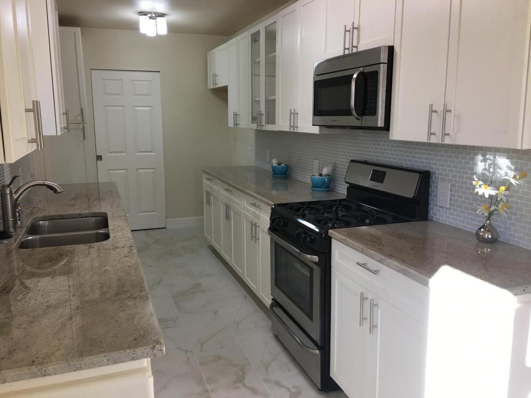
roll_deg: -0.1
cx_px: 266
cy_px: 199
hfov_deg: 61.7
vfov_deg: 48.2
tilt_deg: -8.3
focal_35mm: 29
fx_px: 445
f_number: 2.2
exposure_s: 1/40
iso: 25
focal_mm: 4.15
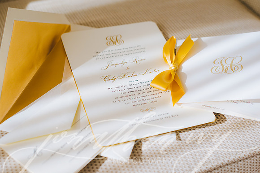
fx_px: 361
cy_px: 86
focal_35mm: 50
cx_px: 130
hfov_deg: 39.6
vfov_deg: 27.0
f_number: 3.5
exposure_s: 1/640
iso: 320
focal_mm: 50
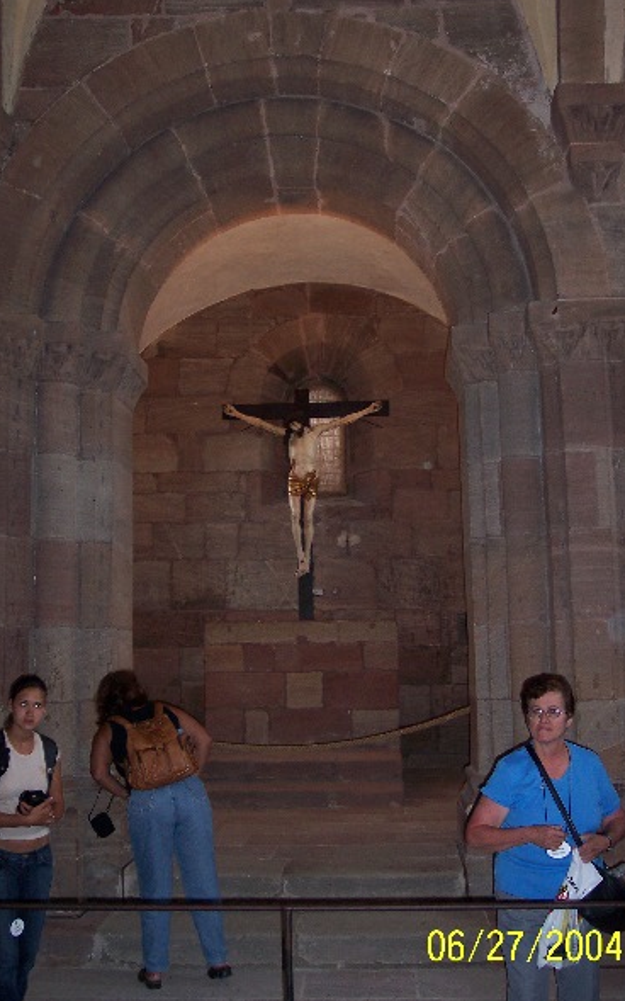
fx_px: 1118
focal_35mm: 41
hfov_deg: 31.2
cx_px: 322
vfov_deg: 48.2
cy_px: 503
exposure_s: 1/30
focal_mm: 8
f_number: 2.8
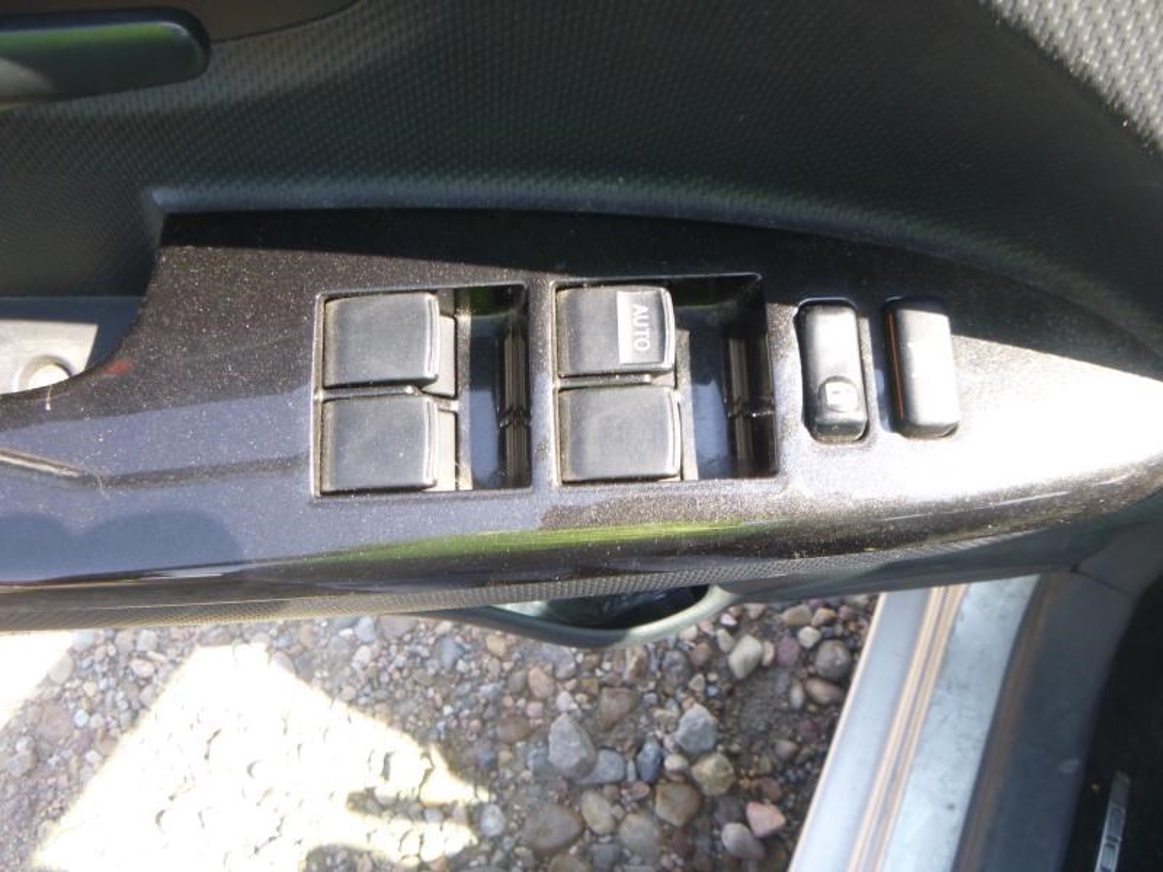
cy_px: 436
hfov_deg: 69.4
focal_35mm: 25
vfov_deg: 54.9
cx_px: 582
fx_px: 840
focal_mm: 4.5
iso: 125
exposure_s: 1/60
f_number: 3.9
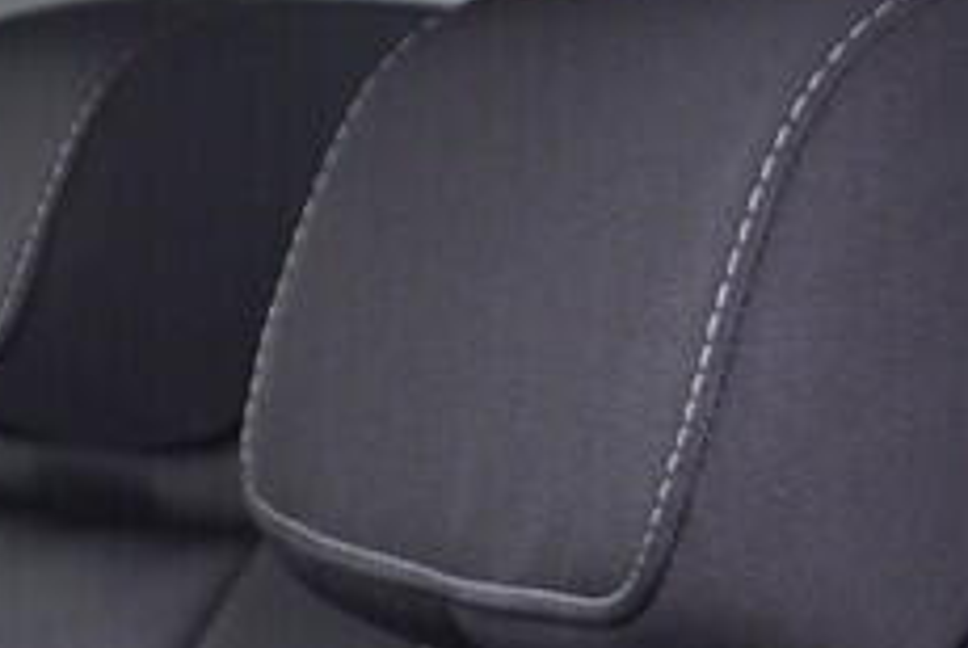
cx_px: -669
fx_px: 6058
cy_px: 1822
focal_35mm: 225
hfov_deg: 8.8
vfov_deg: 5.8
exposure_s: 1/40
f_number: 2.8
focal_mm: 24
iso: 320
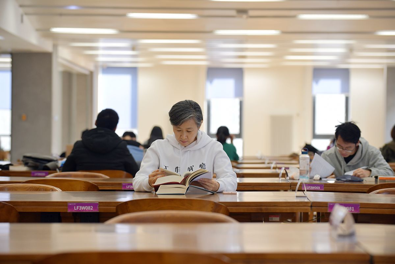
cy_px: 132
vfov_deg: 11.0
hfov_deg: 16.4
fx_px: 1371
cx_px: 198
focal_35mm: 125
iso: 800
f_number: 4.5
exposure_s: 1/160
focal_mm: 125
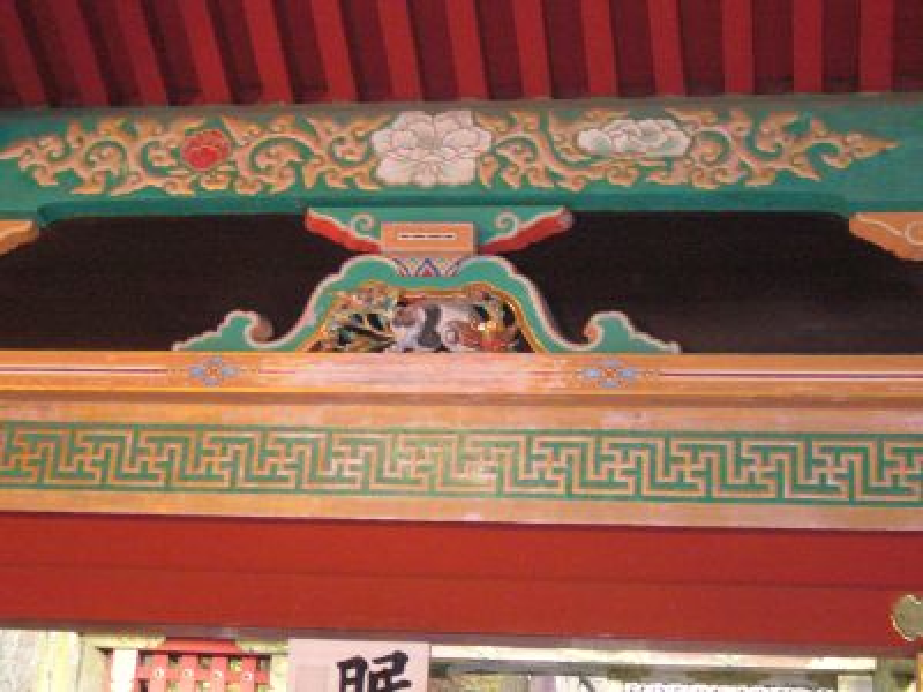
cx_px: 462
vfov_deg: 19.9
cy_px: 346
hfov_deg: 26.3
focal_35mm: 74
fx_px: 1973
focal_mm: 12.2
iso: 400
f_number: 4.1
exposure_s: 1/8
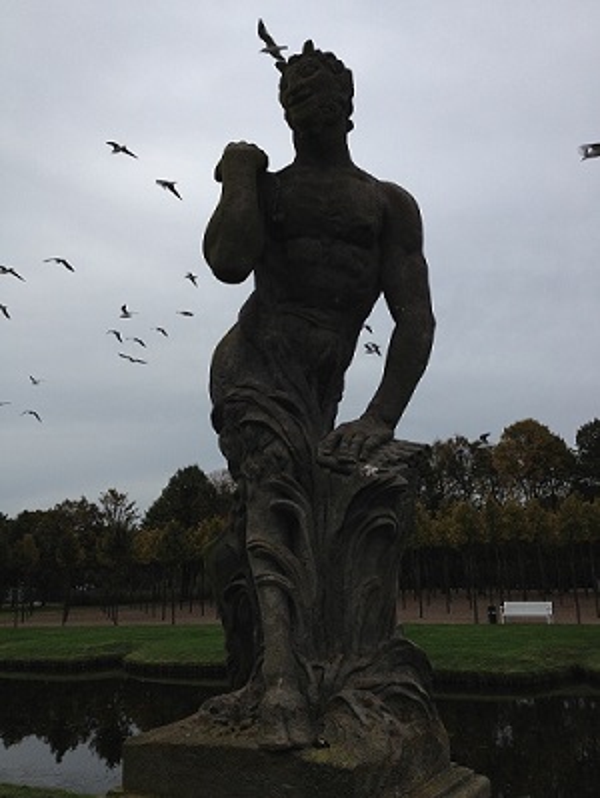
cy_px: 399
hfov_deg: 40.8
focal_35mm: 35
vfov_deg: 52.6
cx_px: 300
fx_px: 808
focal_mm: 4.28
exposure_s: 1/812
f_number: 2.4
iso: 50
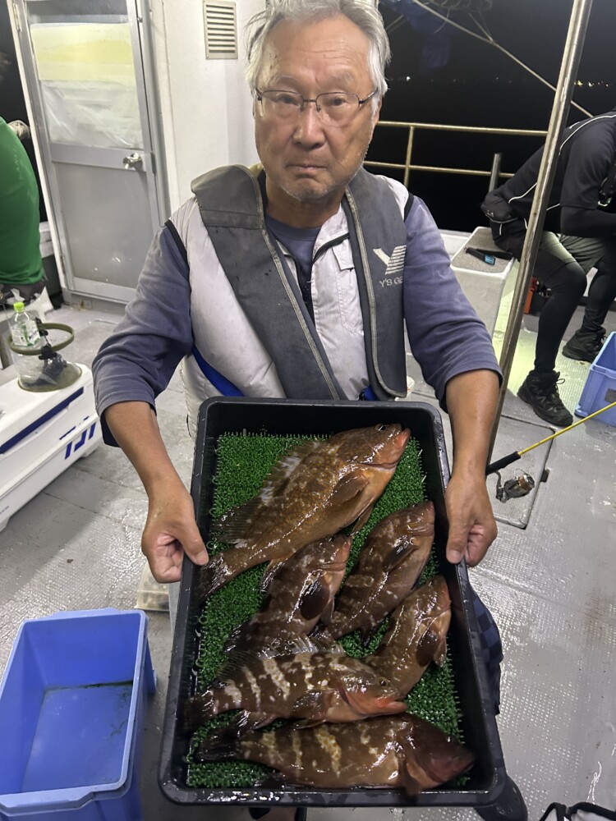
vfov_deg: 67.3
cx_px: 308
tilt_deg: -29.7
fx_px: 617
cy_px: 410
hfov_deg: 53.1
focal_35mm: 26
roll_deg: -1.8
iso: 500
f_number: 1.5
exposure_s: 1/25
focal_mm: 5.7
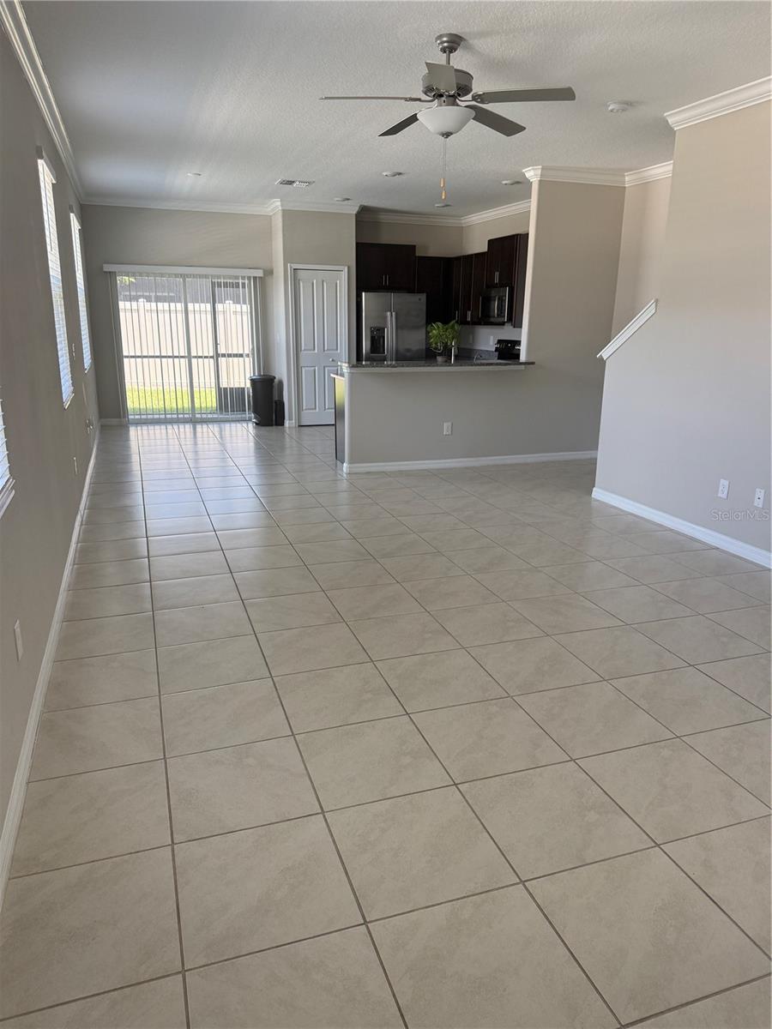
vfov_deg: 71.6
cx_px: 386
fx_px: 714
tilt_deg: -14.9
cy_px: 514
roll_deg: -2.1
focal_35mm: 24
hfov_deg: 56.8
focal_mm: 6.76
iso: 160
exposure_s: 1/136
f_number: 1.78
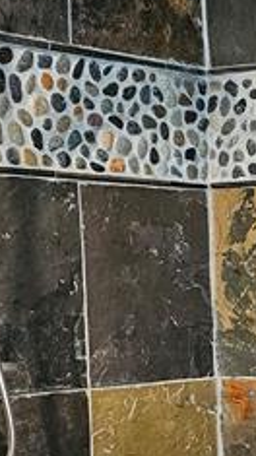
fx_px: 1317
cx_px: 465
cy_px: 435
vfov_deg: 19.2
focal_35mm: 109
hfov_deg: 10.4
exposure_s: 1/40
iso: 640
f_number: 1.7
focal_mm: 6.3
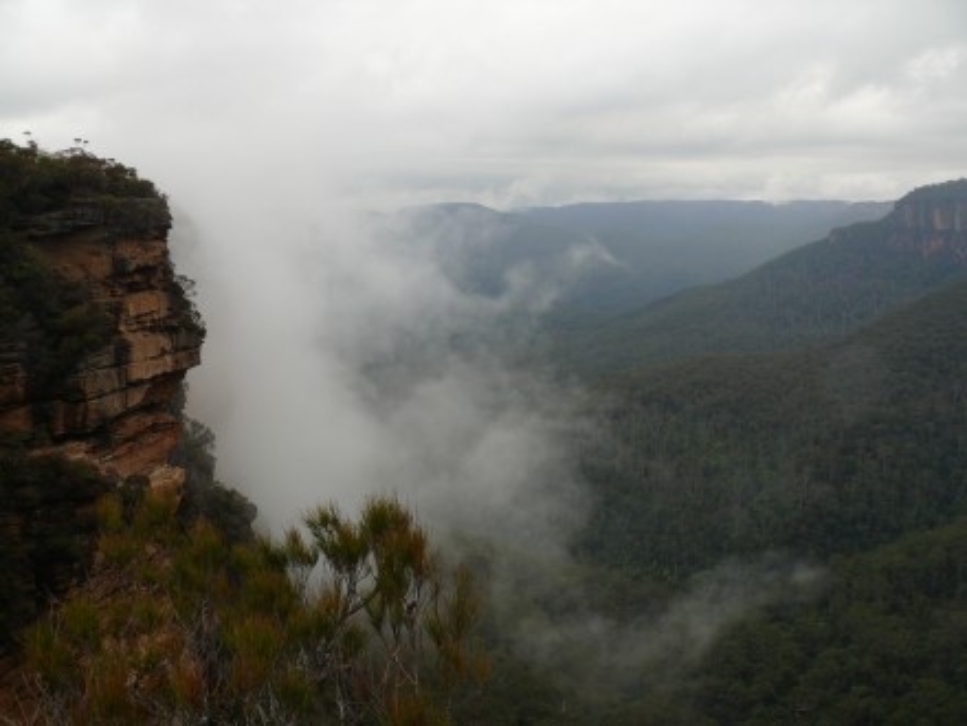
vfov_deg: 40.7
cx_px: 484
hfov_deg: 52.6
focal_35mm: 35
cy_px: 363
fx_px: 978
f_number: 4
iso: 100
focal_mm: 7.4
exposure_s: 1/200
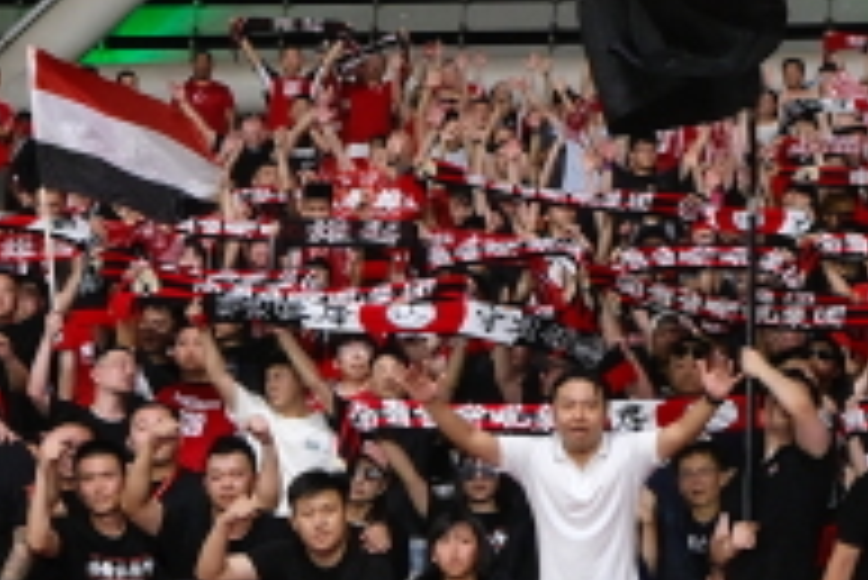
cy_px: 216
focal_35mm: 134
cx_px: 917
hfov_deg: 15.0
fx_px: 3233
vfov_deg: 10.2
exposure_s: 1/100
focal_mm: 16
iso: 1000
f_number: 3.2
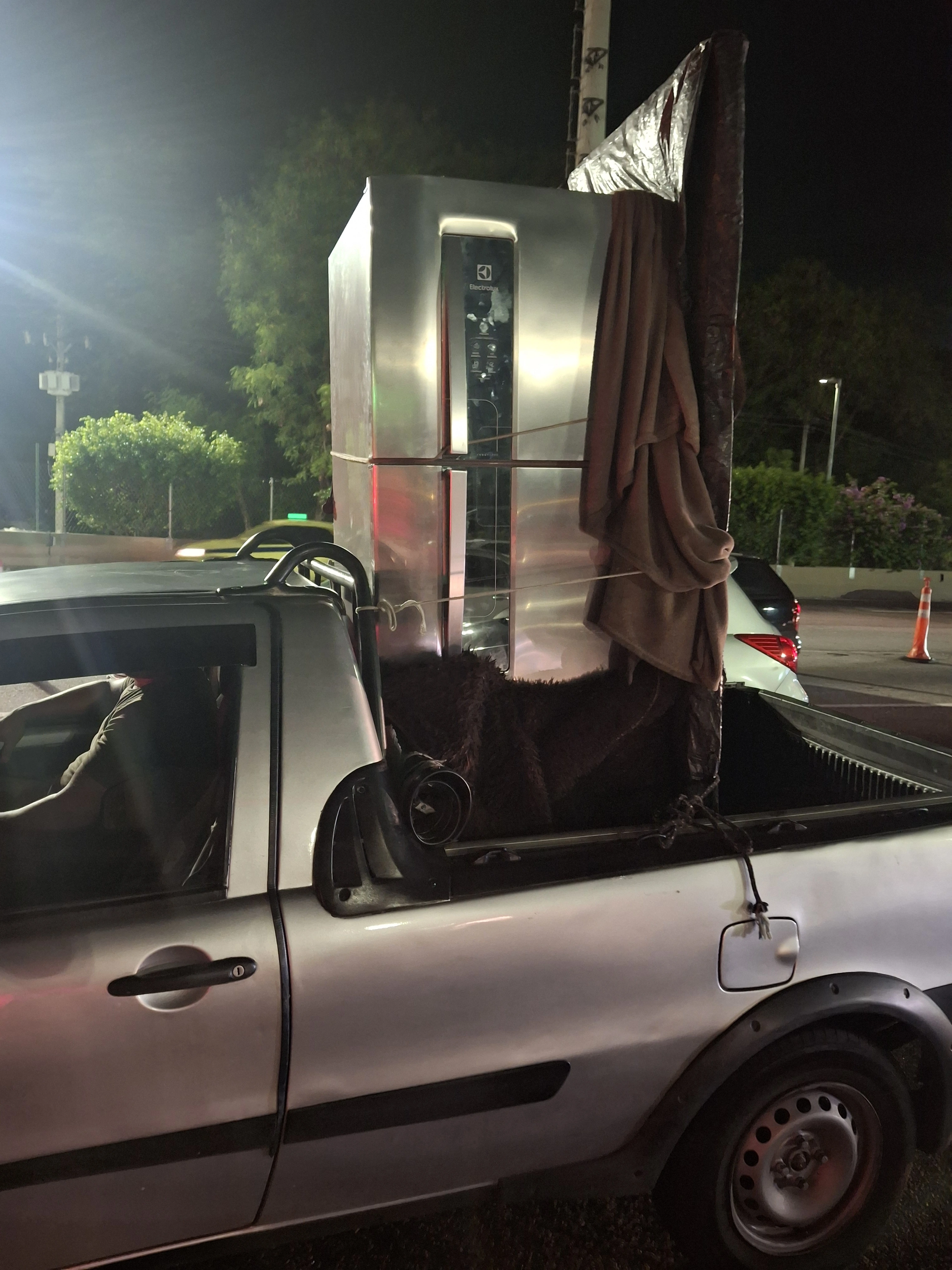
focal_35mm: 25
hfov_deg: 54.9
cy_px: 635
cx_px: 476
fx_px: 917
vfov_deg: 69.4
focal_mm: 4.69
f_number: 1.8
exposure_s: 1/24
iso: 320
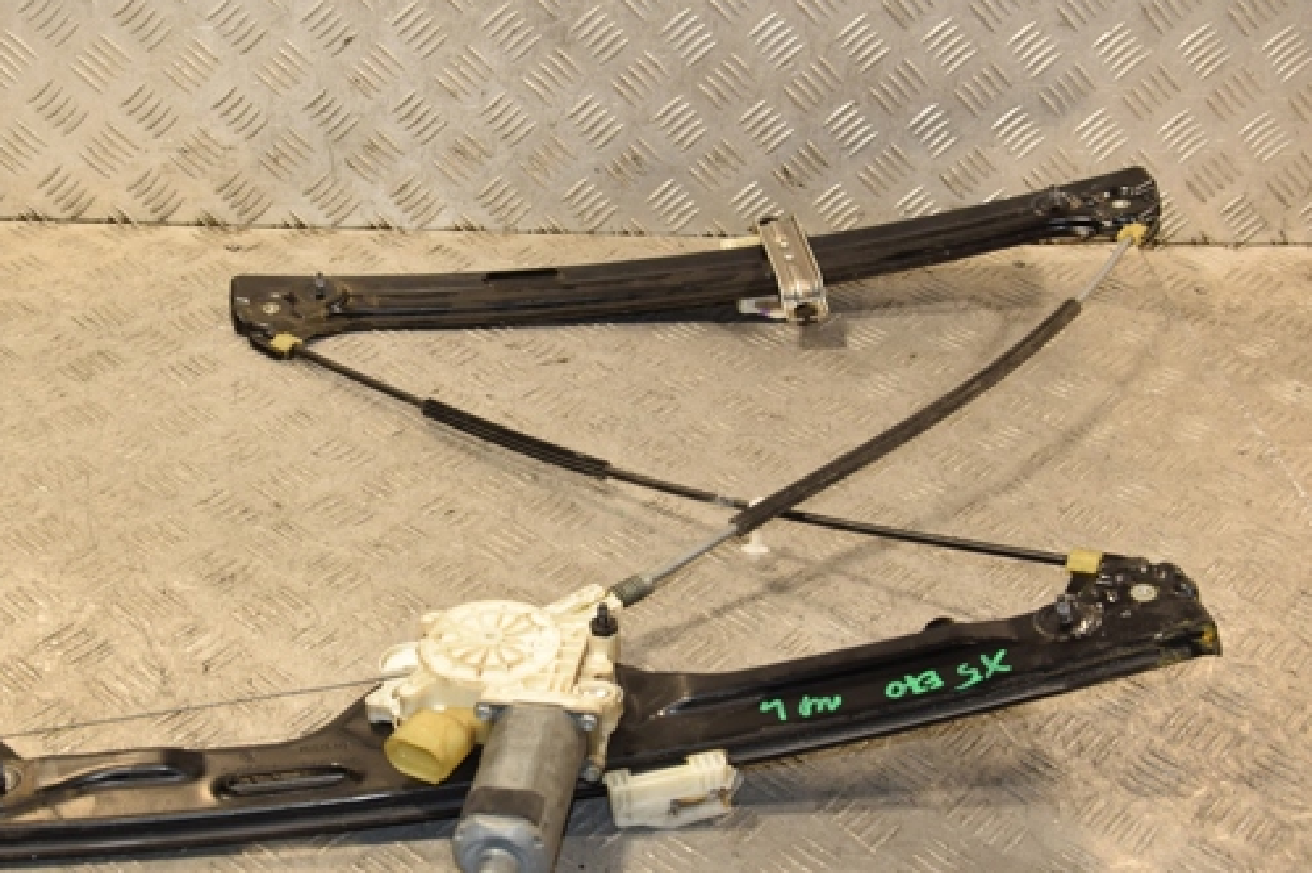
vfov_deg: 27.0
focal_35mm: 50
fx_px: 1821
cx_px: 586
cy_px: 452
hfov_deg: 39.6
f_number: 5.6
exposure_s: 1/200
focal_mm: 26
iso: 800
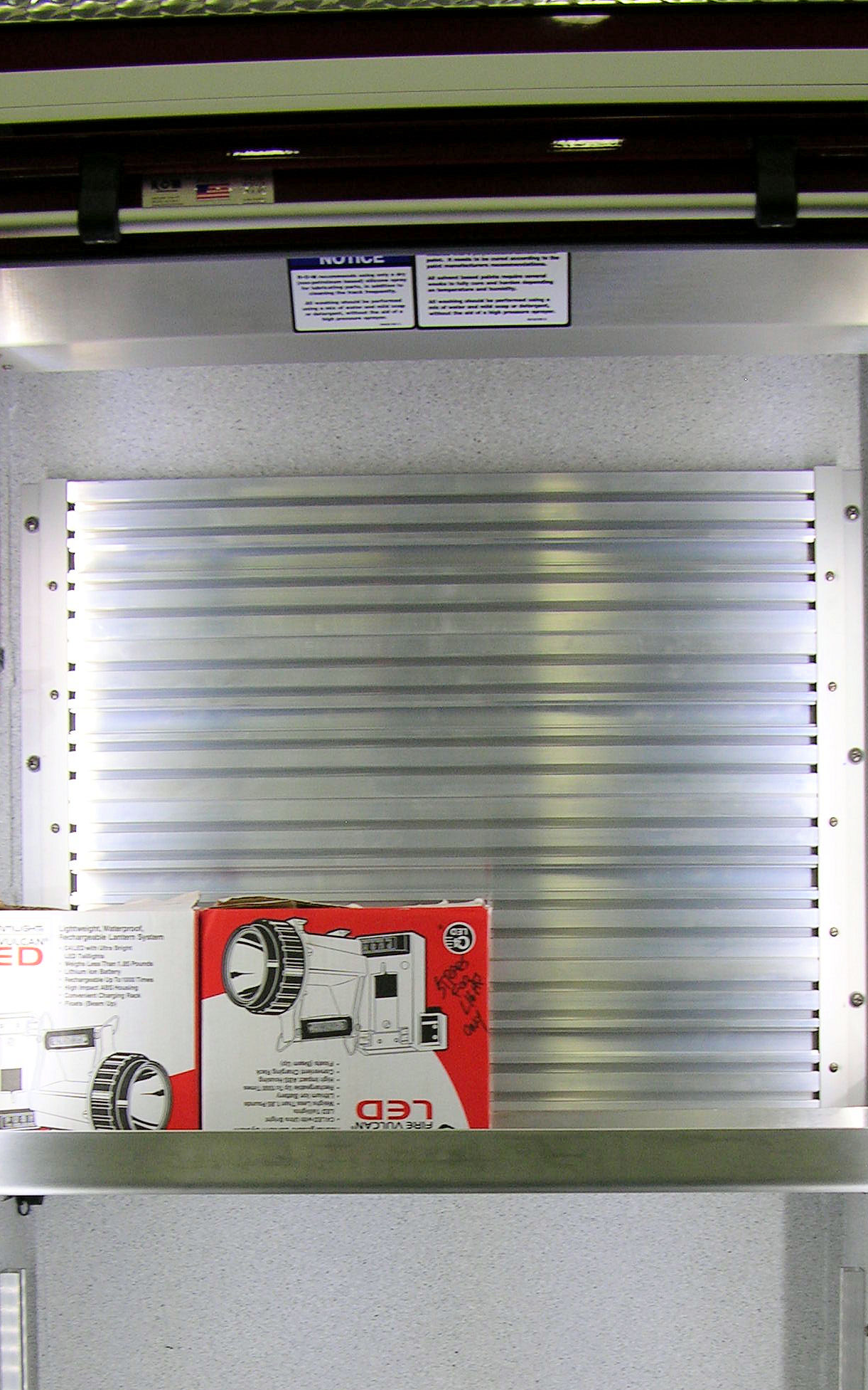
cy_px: 1104
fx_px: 2346
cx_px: 397
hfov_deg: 21.0
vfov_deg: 32.1
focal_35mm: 62
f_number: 2.8
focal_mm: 8.9
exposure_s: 1/39.8
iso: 50
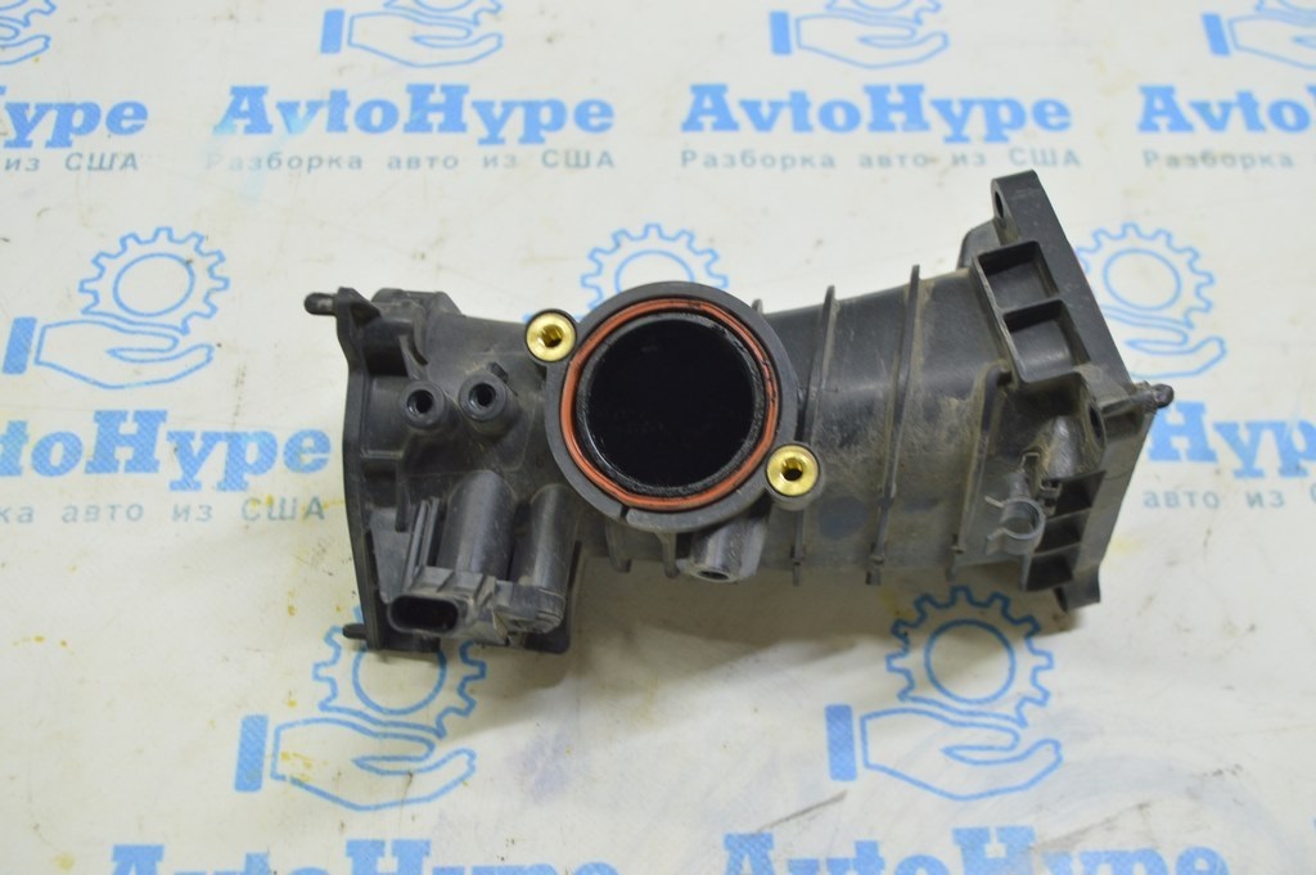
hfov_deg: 43.6
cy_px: 438
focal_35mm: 45
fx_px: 1644
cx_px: 658
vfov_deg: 29.8
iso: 400
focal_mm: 30
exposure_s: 1/20
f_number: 5.6
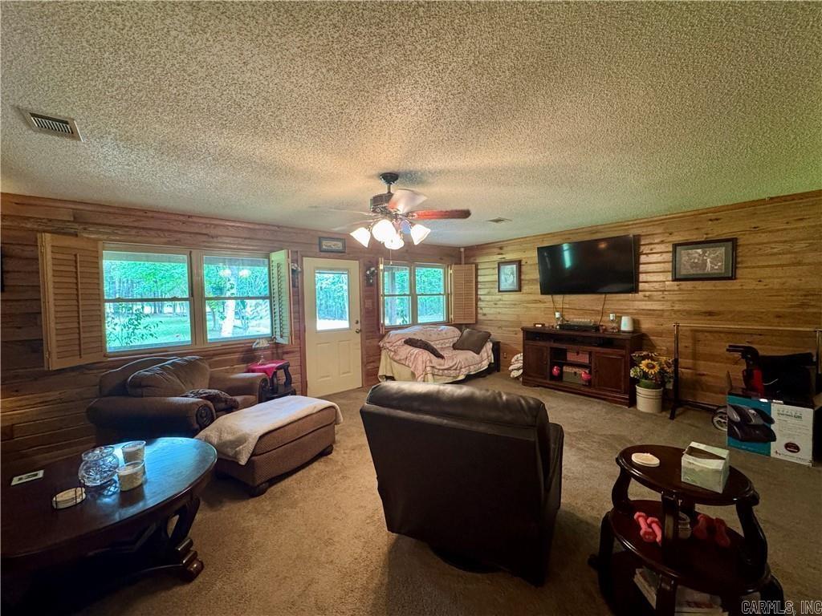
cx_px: 411
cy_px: 308
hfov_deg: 102.1
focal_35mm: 14
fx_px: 332
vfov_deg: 85.7
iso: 640
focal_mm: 2.22
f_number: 2.2
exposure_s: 1/60
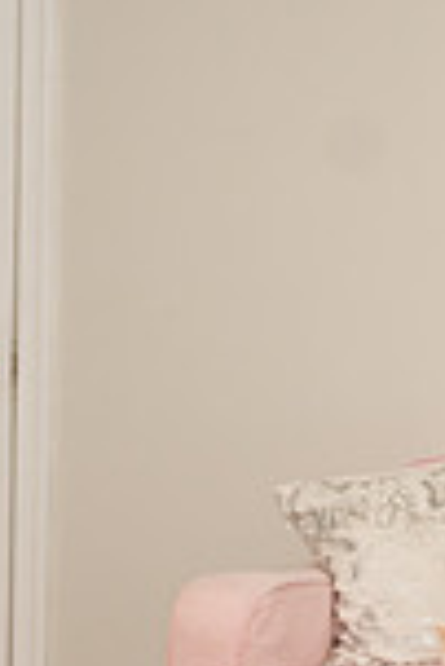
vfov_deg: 15.0
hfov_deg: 9.1
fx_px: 2516
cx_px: 1049
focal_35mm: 136
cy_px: 427
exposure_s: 1/200
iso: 1600
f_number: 4
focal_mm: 33
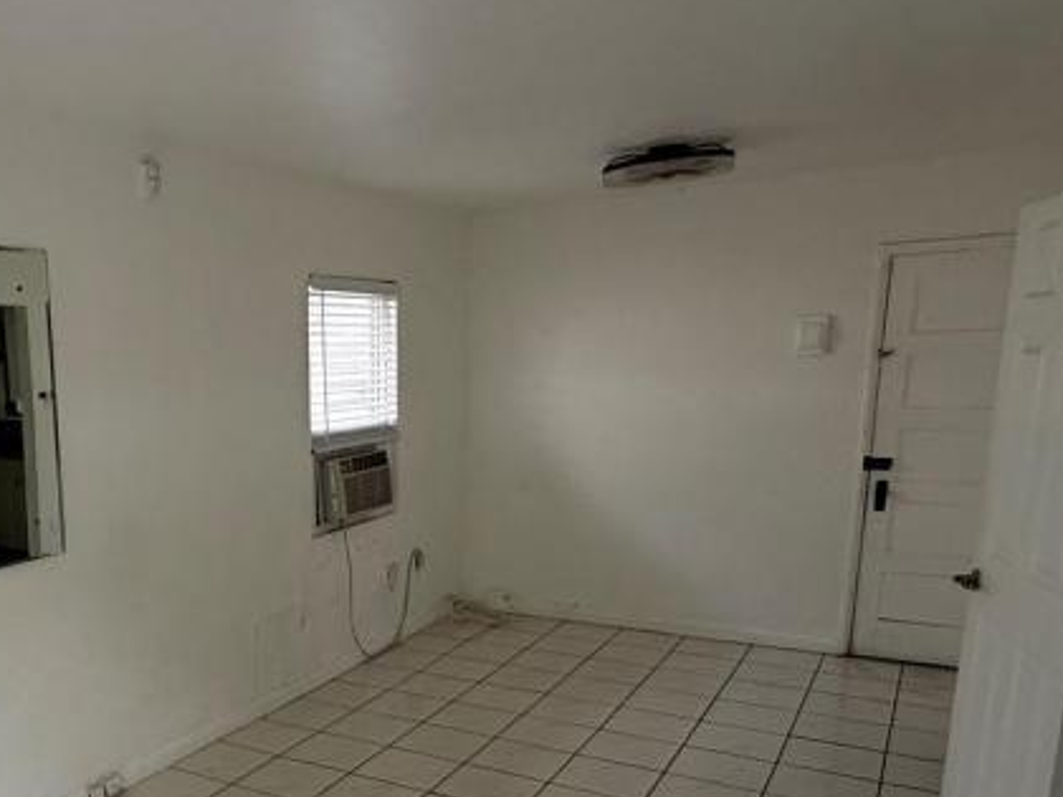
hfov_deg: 53.0
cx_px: 210
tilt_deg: -11.9
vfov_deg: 43.1
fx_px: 983
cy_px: 572
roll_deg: +1.9
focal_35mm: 32
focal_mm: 2.22
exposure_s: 1/121
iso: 320
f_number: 2.2
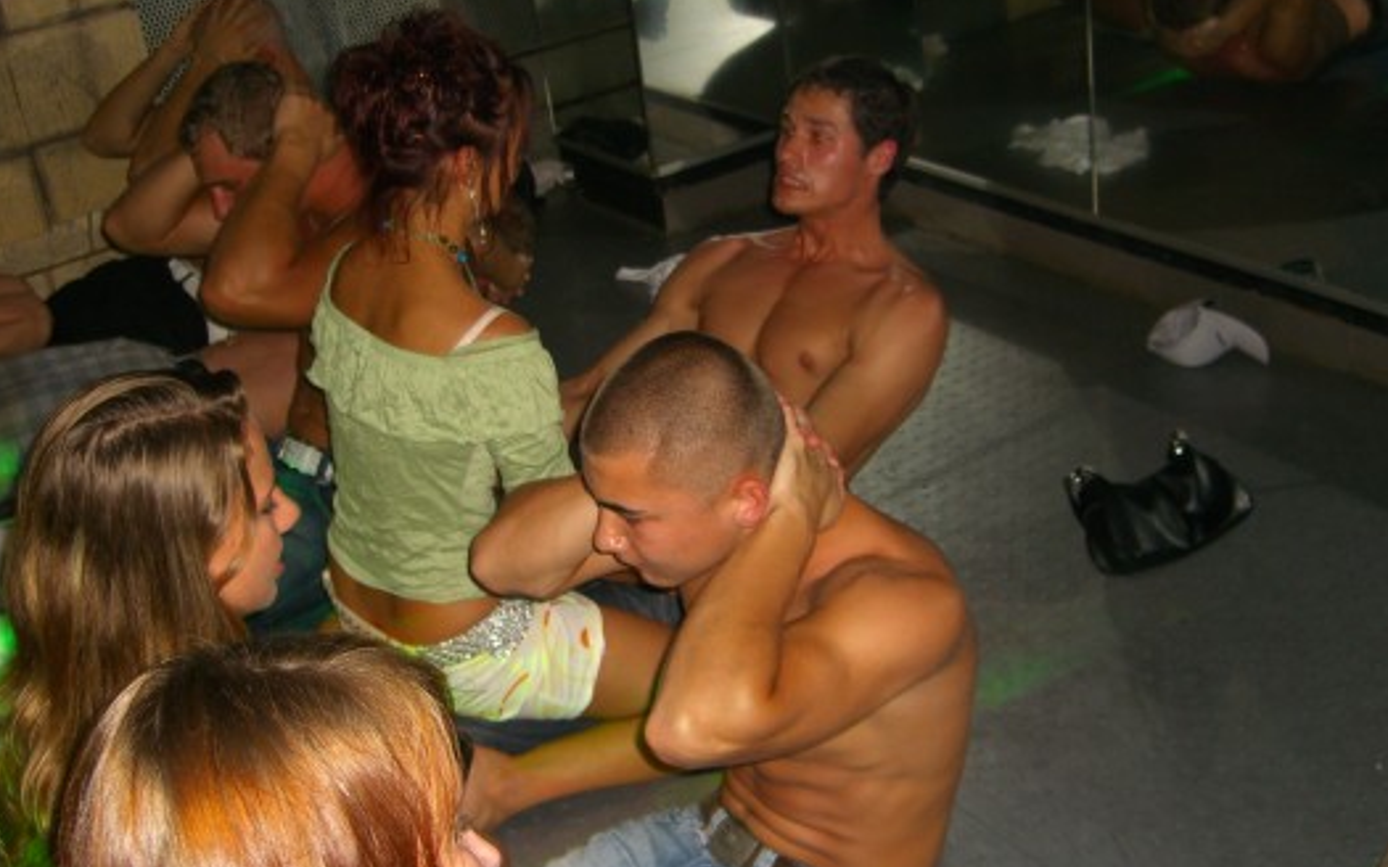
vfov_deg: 28.0
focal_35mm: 46
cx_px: 701
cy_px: 412
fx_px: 1740
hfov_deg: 43.5
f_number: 2.8
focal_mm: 7.9
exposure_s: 1/60
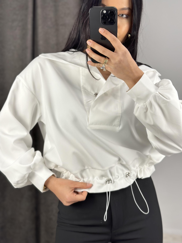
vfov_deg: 39.7
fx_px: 336
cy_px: 122
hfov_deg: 30.3
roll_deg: +0.3
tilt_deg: -27.1
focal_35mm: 48
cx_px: 91
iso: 100
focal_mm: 6.86
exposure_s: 1/100
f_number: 1.78
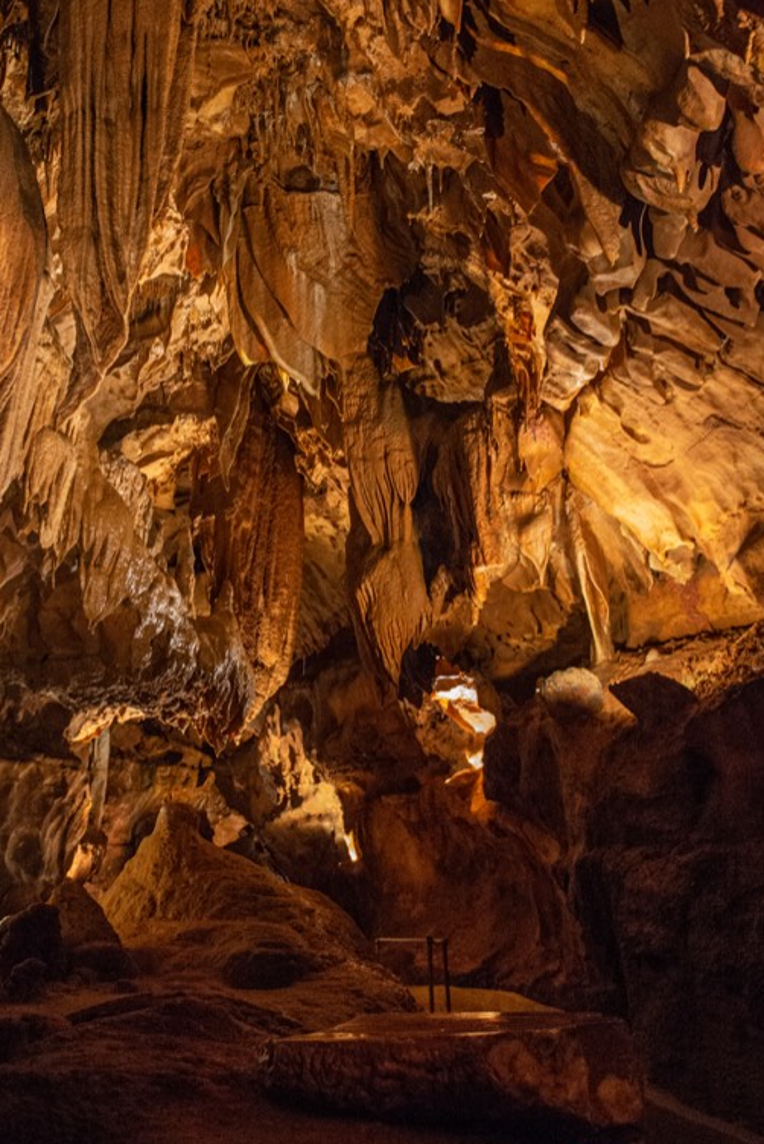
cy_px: 500
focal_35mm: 43
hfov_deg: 31.0
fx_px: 1367
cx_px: 271
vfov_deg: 45.3
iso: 5000
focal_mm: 24
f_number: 2.8
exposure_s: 1/40
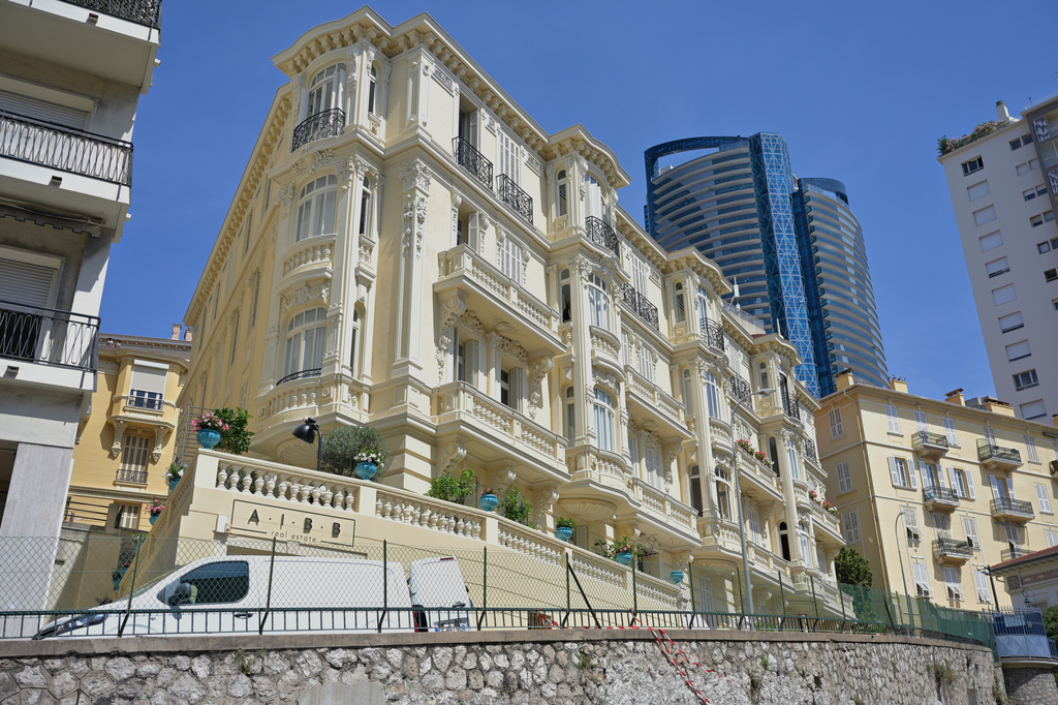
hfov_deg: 56.5
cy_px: 352
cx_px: 529
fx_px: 984
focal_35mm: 34
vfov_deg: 39.4
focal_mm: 33.5
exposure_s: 1/640
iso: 50
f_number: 4
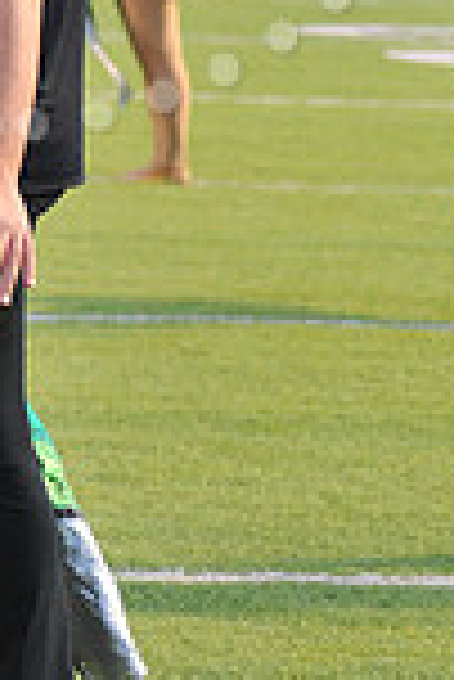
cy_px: -410
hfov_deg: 3.9
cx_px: -13
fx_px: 6662
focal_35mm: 353
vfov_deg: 5.8
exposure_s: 1/200
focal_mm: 92
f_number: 4.5
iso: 1600
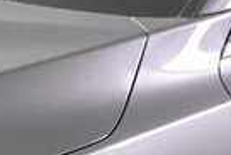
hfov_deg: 9.0
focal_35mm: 226
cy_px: 139
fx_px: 1452
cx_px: -37
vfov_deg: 6.1
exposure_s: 1/50
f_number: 3.2
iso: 1600
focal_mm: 20
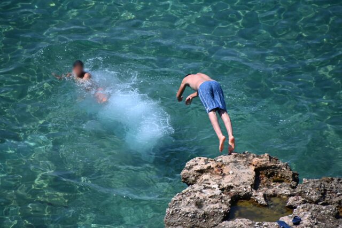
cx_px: 171
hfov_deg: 4.6
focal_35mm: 450
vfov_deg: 3.1
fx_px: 4276
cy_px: 114
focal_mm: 300
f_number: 7.1
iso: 640
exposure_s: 1/2500
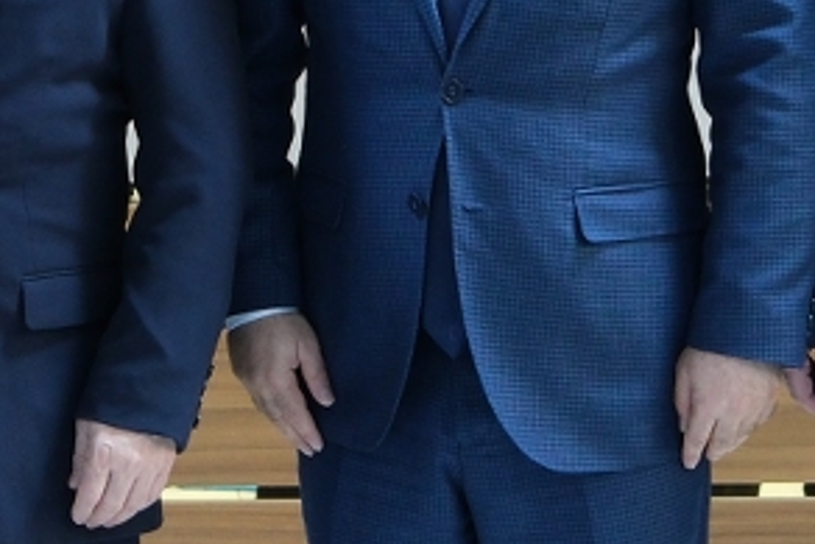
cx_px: 162
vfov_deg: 8.4
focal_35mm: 161
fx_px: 3646
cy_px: -117
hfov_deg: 12.7
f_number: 4
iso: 1250
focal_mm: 19.2
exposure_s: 1/17
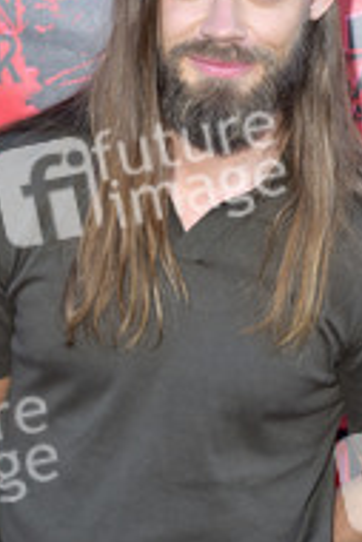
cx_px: 224
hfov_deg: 9.3
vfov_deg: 13.9
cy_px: 322
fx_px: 2213
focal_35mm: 147
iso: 250
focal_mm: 70
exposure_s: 1/250
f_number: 6.3
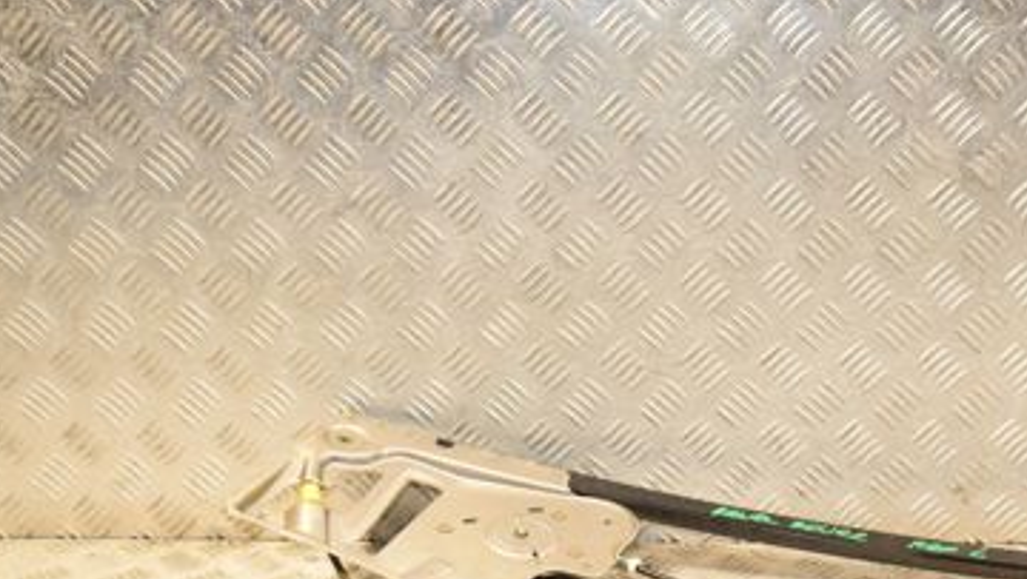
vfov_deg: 17.7
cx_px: 662
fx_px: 1826
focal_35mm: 67
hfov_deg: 31.2
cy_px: 548
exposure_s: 1/200
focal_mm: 24
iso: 800
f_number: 5
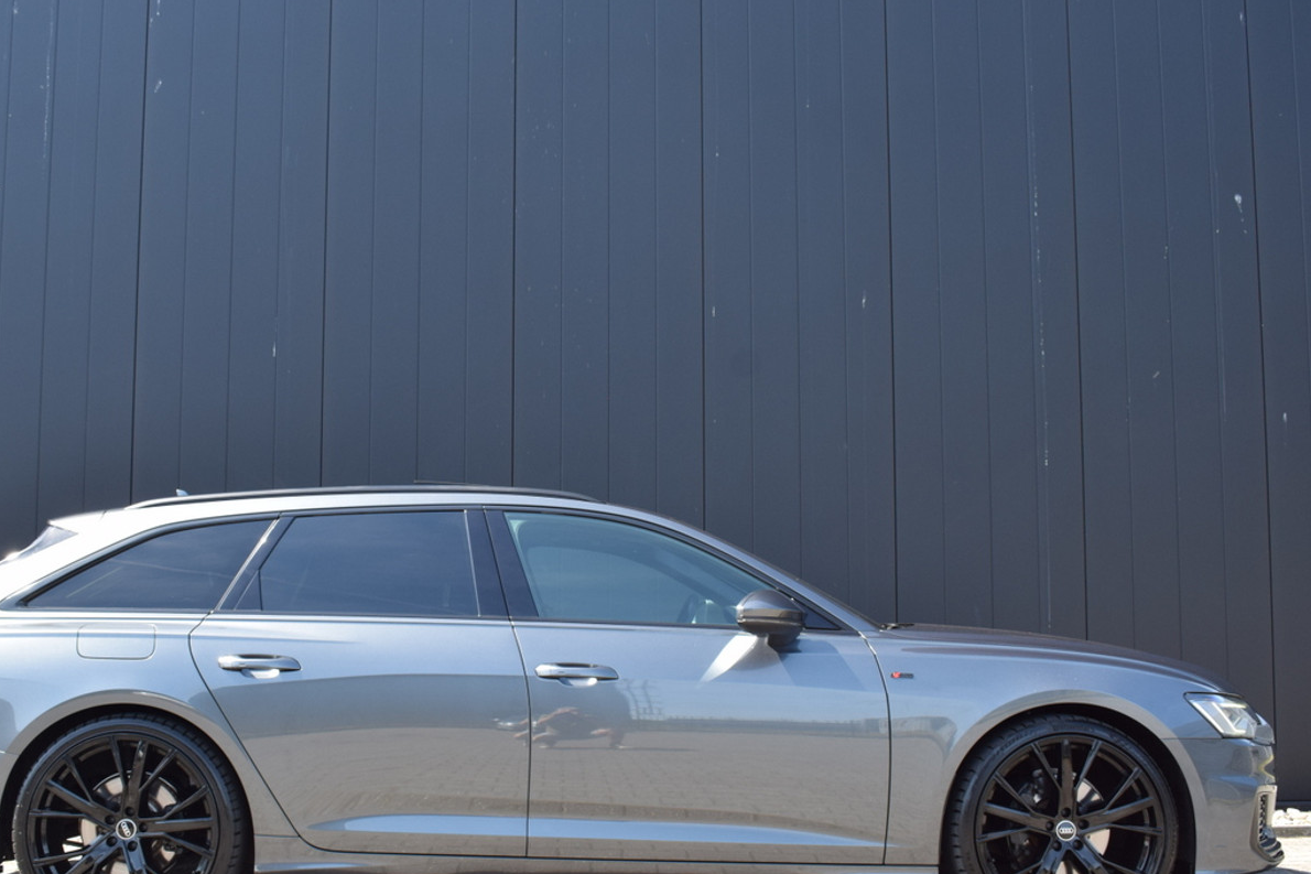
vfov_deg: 32.9
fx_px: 1478
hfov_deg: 47.7
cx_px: 557
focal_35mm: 41
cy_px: 484
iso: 400
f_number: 8
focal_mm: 23
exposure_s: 1/250
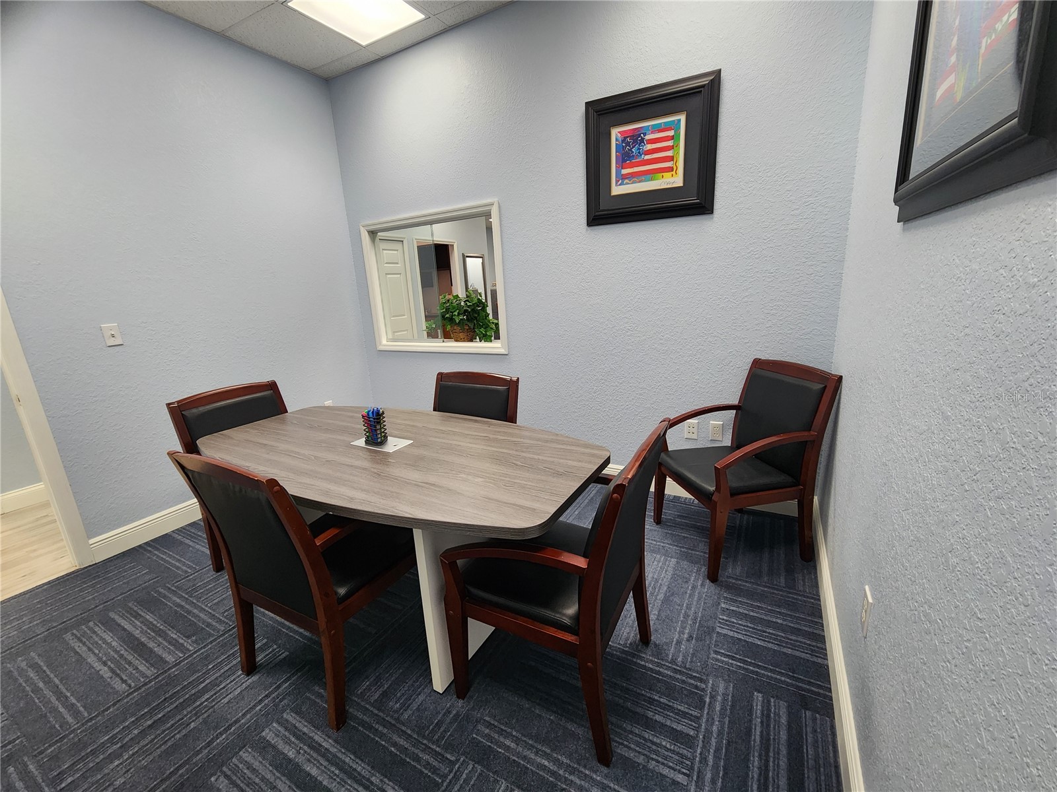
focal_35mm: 13
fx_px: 397
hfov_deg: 106.2
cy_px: 396
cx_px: 528
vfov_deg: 89.9
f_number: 2.2
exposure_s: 1/60
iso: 250
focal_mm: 2.2
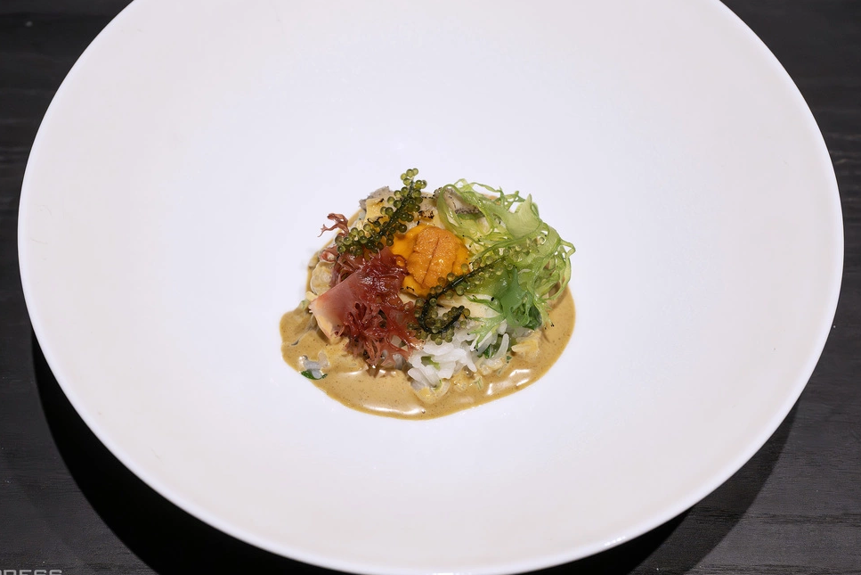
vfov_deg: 20.3
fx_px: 1603
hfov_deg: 30.1
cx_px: 422
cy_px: 248
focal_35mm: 67
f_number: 7.1
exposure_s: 1/200
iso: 2500
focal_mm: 54
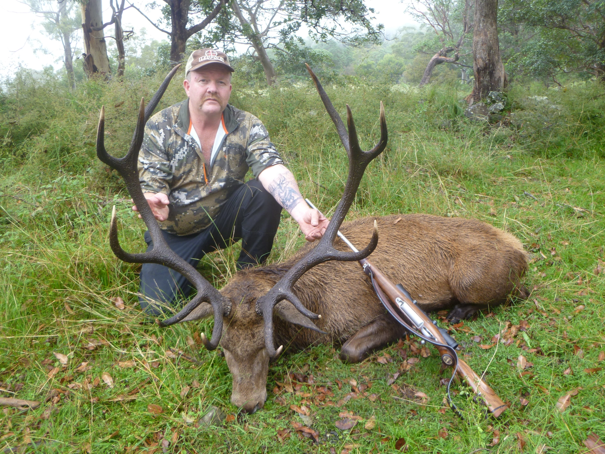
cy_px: 227
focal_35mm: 32
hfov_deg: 56.8
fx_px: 559
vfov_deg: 44.2
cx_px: 302
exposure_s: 1/30
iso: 80
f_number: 3.5
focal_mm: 5.7
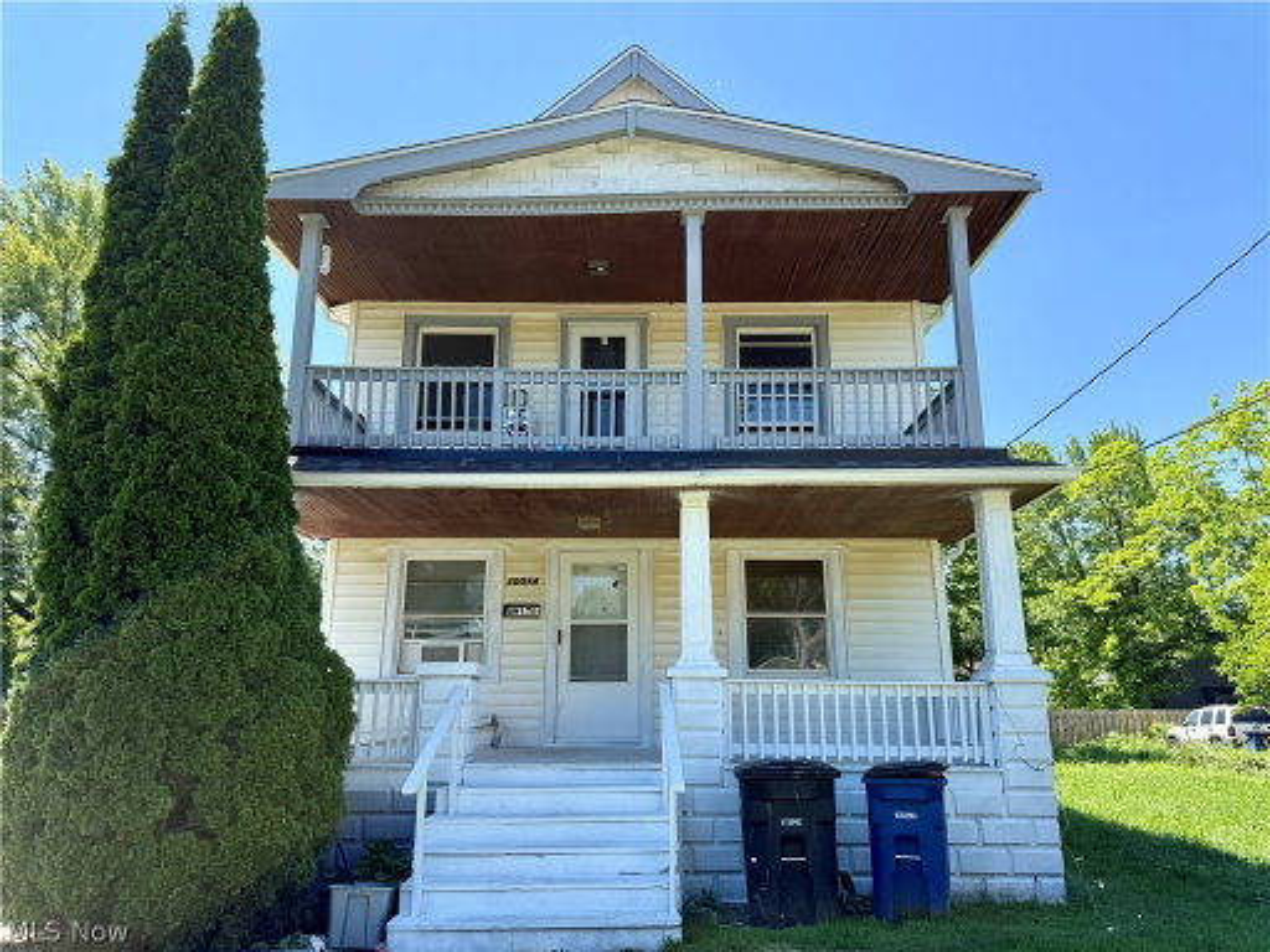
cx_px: 635
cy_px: 476
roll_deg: -0.7
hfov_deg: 71.6
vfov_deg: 56.8
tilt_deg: +15.7
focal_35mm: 24
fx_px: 881
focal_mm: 6.76
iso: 100
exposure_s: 1/1770
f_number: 1.78
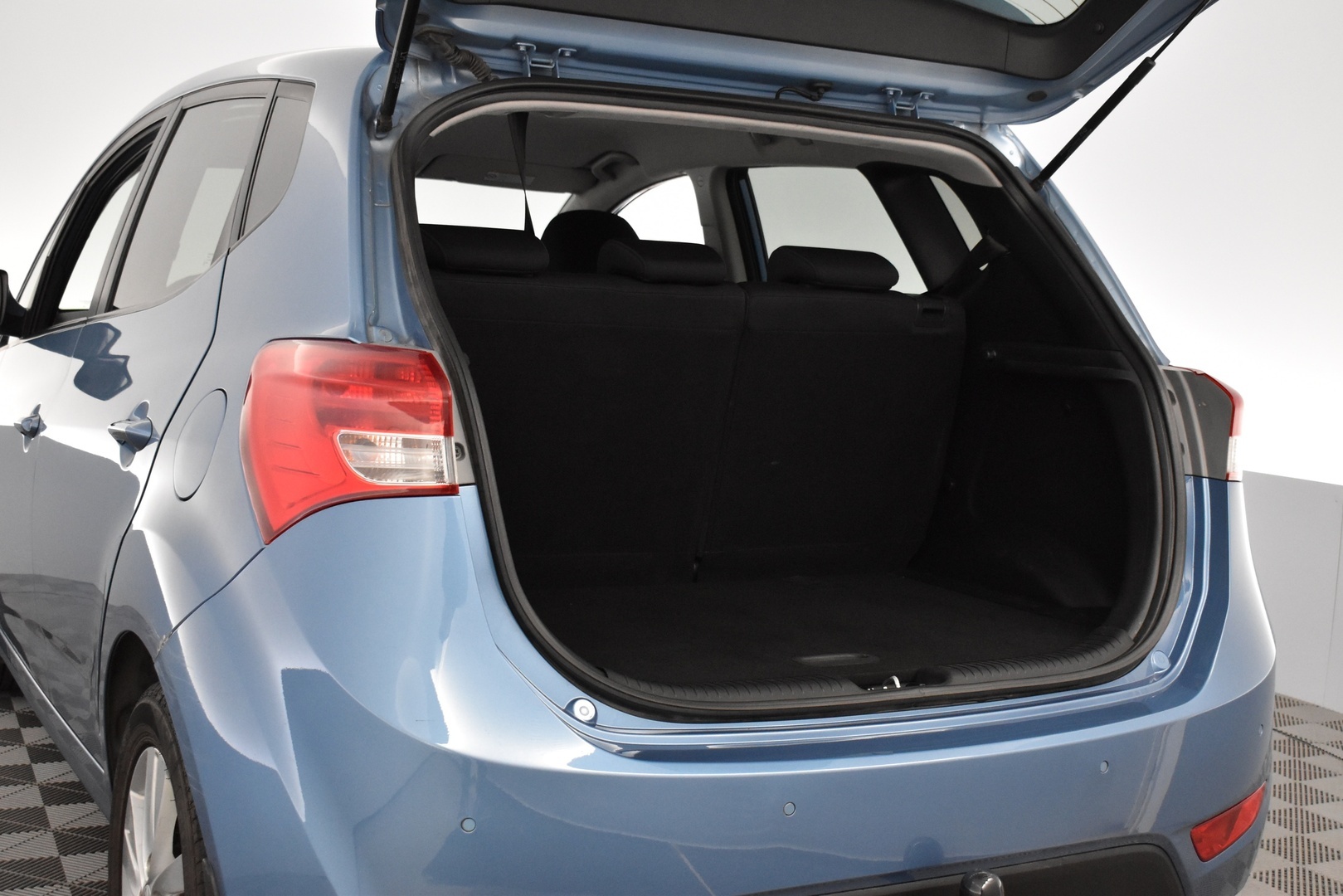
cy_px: 448
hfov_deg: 43.6
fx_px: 1679
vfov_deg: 29.9
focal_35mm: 45
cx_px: 672
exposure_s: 1/100
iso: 3200
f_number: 5
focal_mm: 30
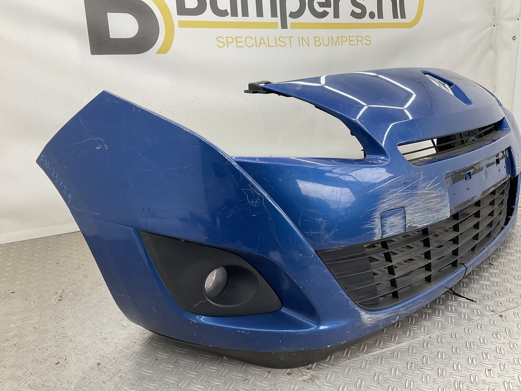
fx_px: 436
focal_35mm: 29
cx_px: 260
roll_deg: +1.0
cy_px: 196
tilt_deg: -16.8
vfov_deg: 48.2
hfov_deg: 61.7
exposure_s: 1/100
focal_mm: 3
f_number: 1.8
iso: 32
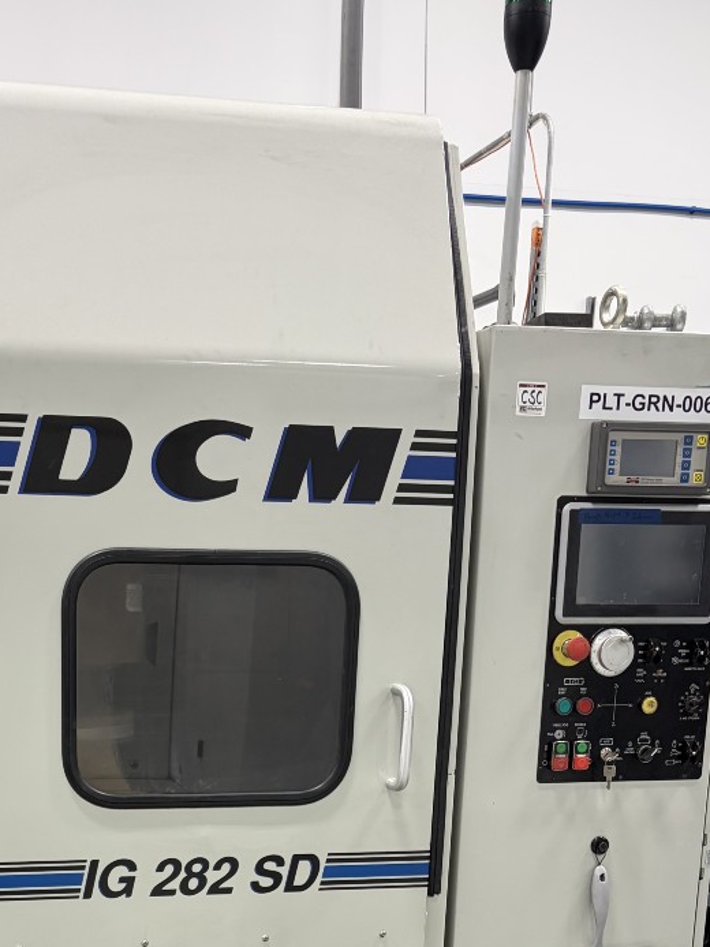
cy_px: 887
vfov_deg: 35.5
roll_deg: -0.7
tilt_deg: -11.6
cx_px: 152
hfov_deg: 28.5
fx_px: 1368
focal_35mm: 50
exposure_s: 1/60
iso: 80
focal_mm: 5.96
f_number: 1.6
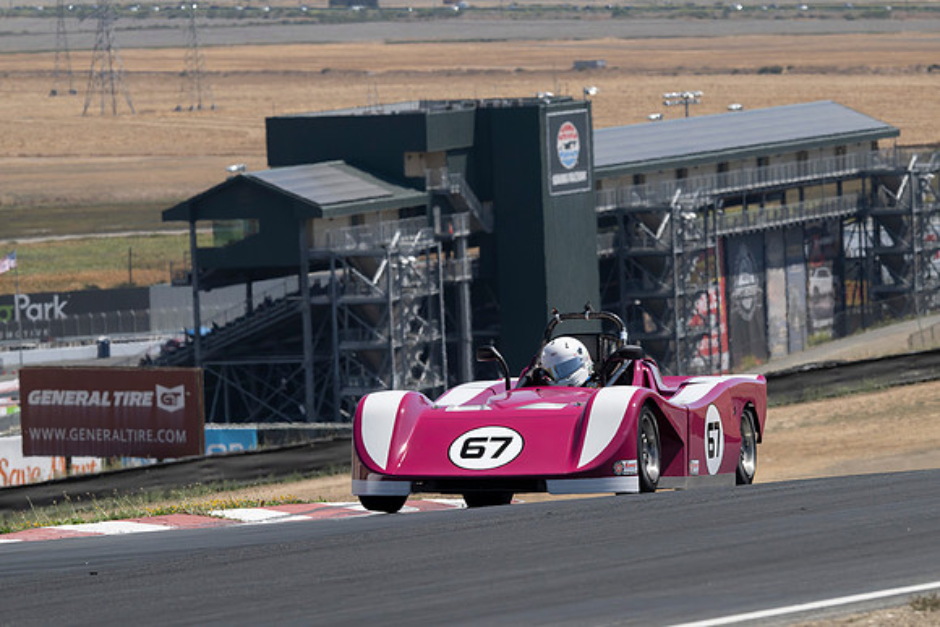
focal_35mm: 320
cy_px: 314
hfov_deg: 6.4
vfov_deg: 4.3
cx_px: 470
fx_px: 8357
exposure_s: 1/1600
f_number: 14
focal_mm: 320
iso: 4000
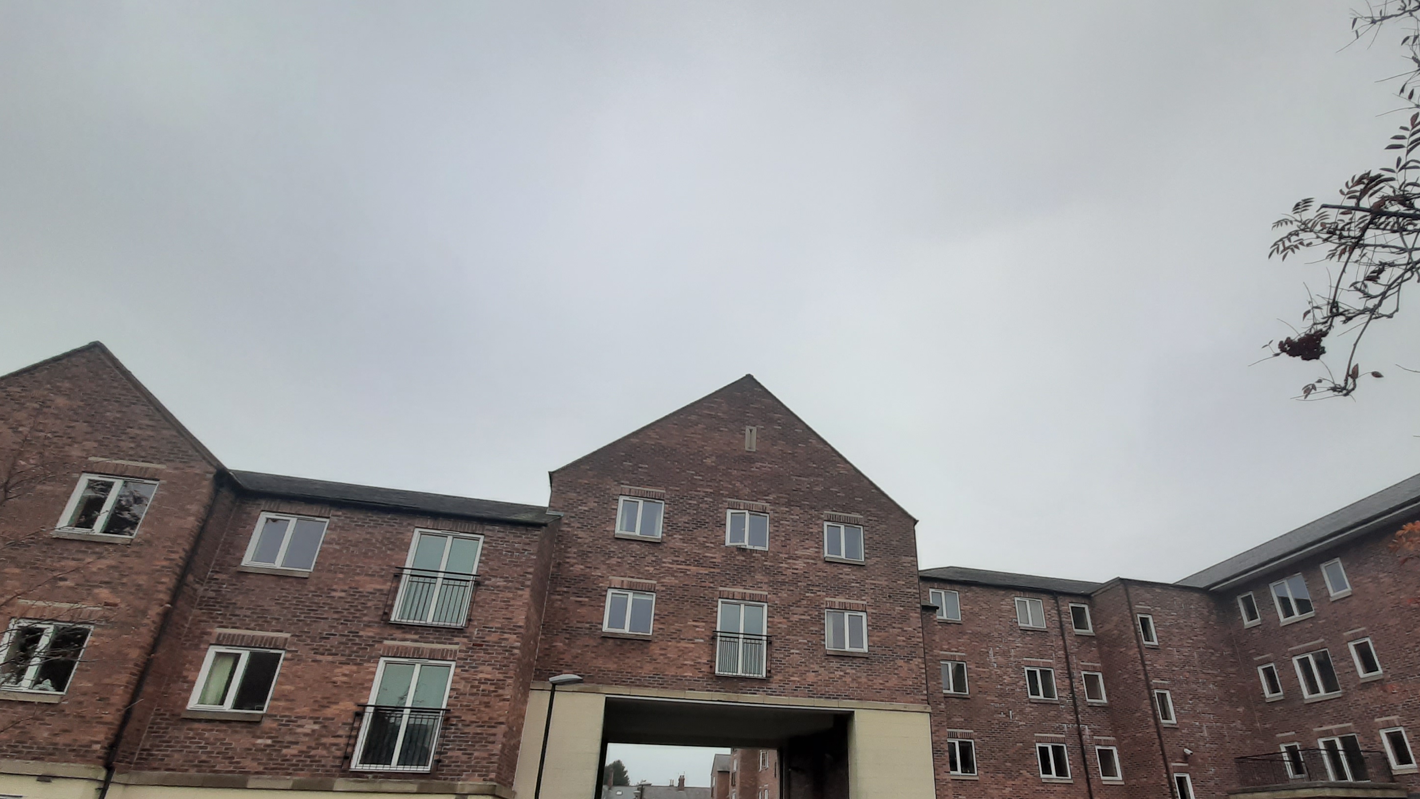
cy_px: 569
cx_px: 758
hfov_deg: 99.2
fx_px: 602
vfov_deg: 64.2
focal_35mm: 16
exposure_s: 1/279
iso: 40
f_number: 2.2
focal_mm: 1.42
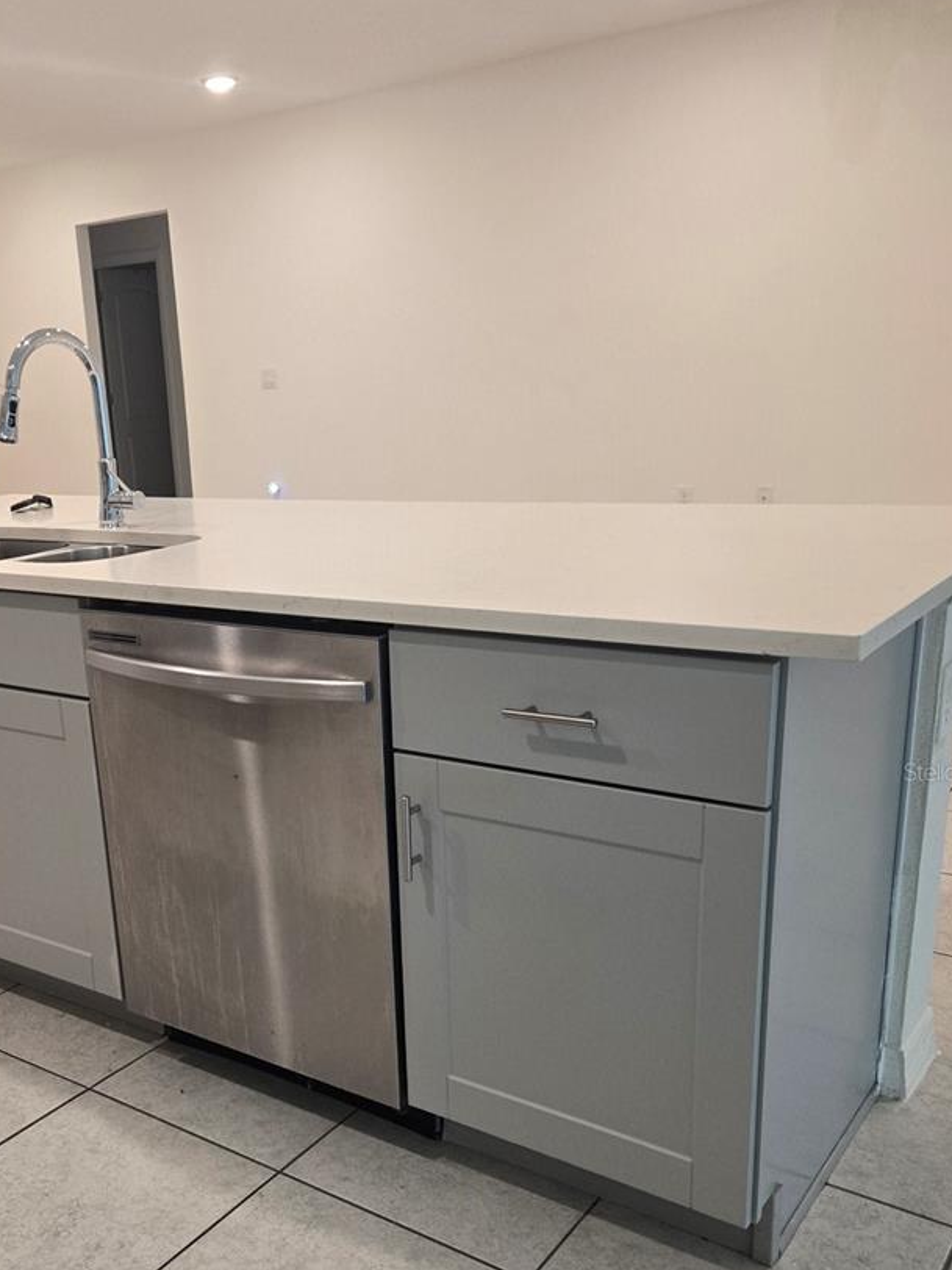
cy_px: 771
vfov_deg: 53.5
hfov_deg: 41.2
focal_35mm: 34
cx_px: 311
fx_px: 1247
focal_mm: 5.4
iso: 200
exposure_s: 1/120
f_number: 1.8
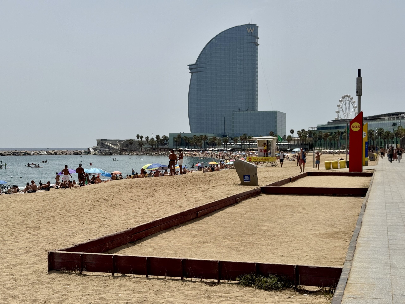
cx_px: 202
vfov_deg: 30.3
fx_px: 562
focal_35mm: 48
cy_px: 152
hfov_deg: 39.7
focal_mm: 6.76
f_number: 1.78
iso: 64
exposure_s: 1/10526
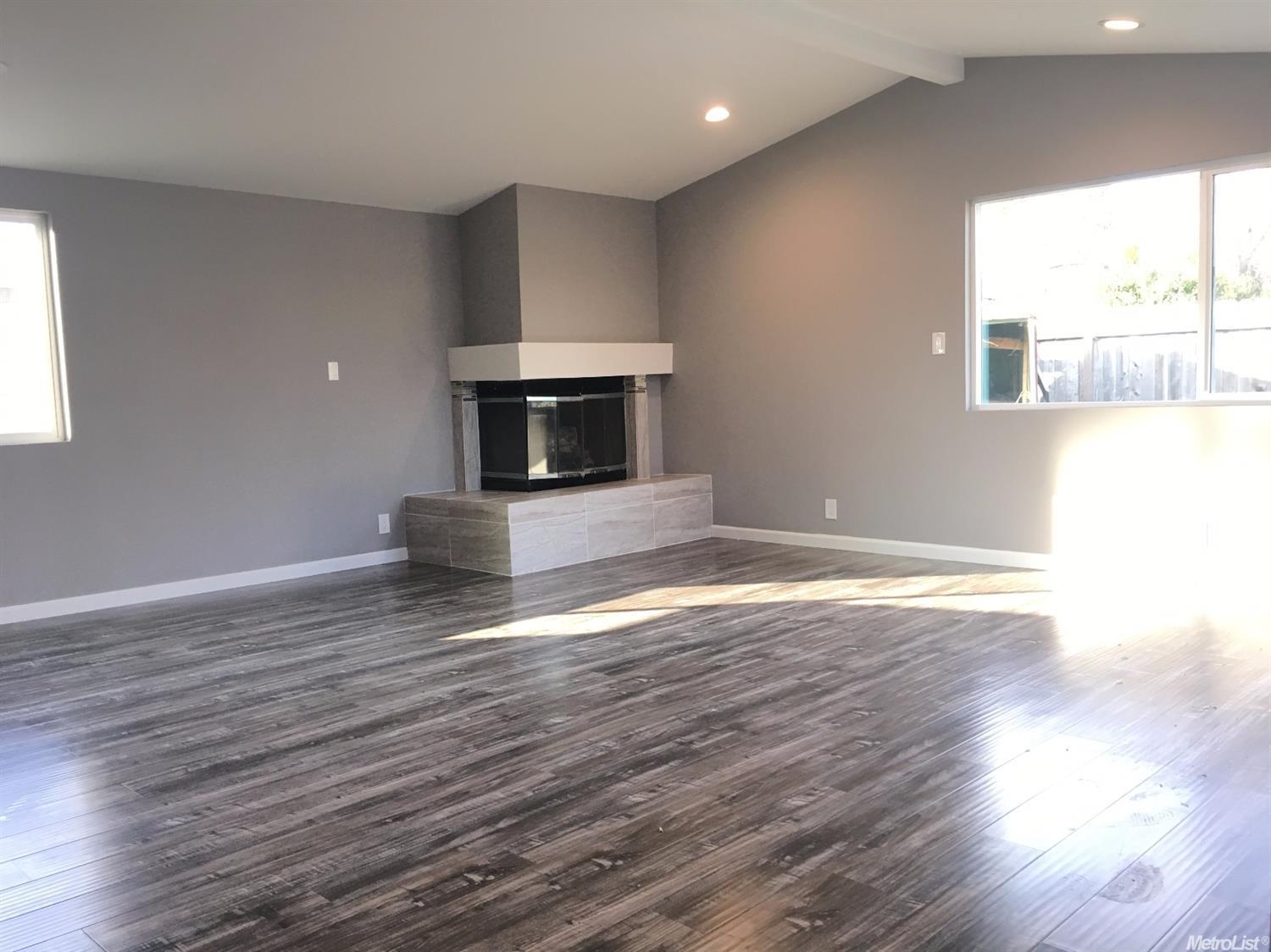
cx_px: 636
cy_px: 476
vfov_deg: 48.2
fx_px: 1064
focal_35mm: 29
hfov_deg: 61.7
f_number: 2.2
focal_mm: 4.15
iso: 40
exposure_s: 1/30
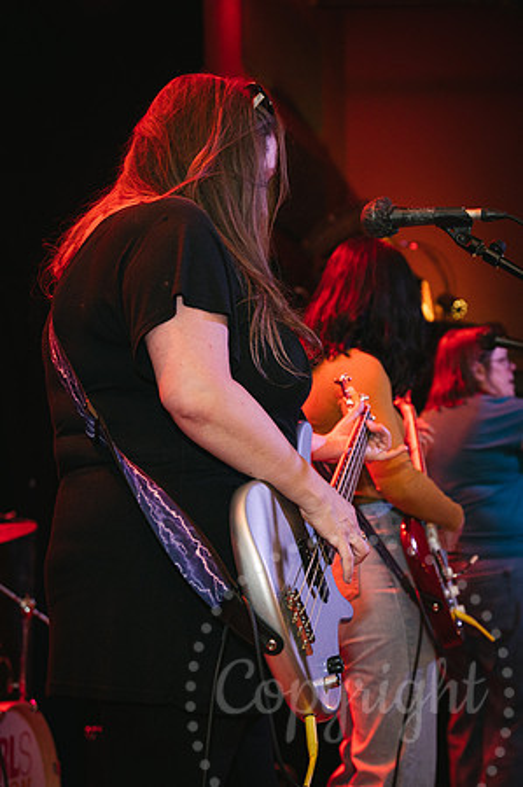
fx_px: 1509
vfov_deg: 29.2
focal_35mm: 69
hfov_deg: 19.5
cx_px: 389
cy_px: 394
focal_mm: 46
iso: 1000
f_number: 3.2
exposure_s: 1/160
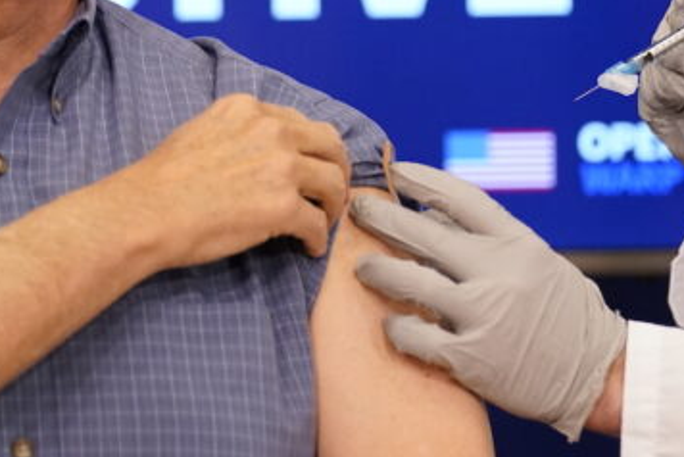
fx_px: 8195
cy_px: -24
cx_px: 419
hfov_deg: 4.8
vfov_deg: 3.2
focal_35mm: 431
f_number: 2.8
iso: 4000
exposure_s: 1/640
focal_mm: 150
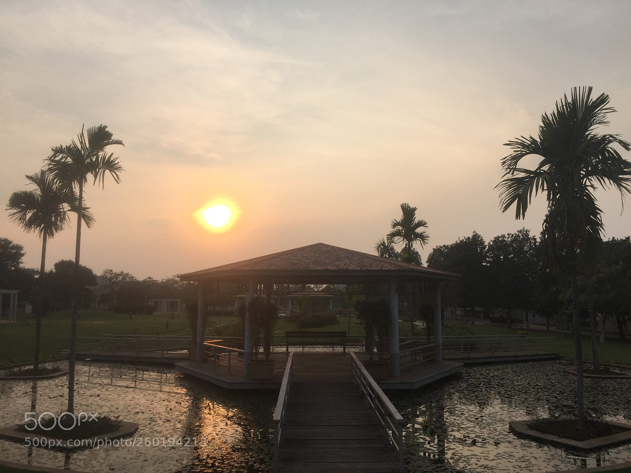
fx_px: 529
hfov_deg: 61.7
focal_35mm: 29
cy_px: 236
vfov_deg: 48.2
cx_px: 316
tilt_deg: +7.4
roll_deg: -0.9
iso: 32
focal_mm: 4.15
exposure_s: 1/1582
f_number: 2.2
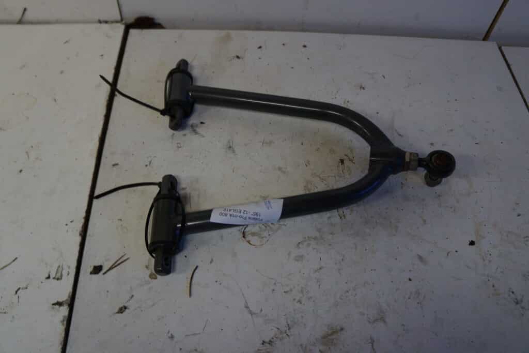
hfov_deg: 67.4
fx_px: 397
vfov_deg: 47.9
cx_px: 264
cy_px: 176
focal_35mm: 27
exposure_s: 1/60
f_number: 3.5
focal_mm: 18
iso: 800
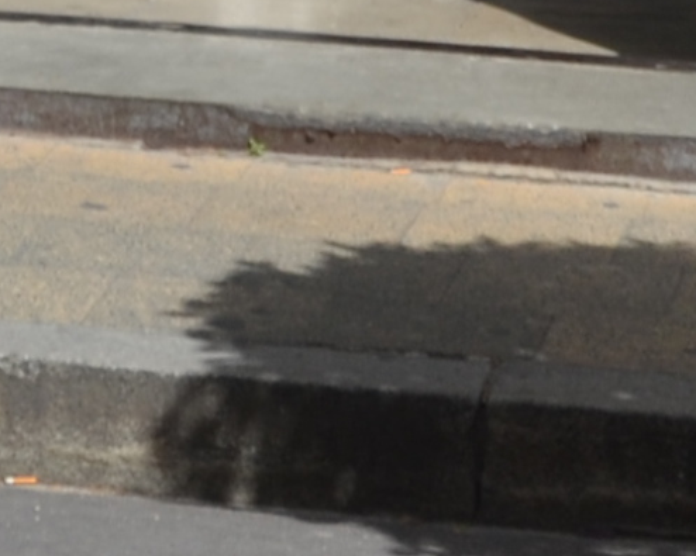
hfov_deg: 6.7
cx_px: 10
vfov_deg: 4.9
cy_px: -1448
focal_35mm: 289
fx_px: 5952
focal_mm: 22
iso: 100
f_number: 7.1
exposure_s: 1/200
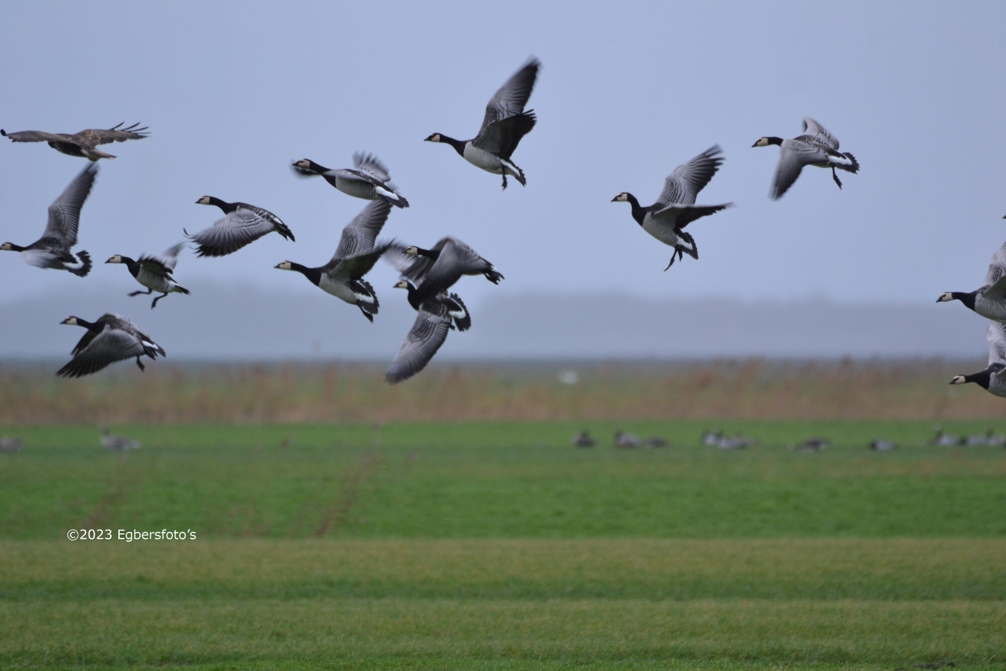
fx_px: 19279
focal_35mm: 690
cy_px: 336
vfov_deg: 2.0
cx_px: 503
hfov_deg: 3.0
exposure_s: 1/200
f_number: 5.6
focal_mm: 460
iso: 400
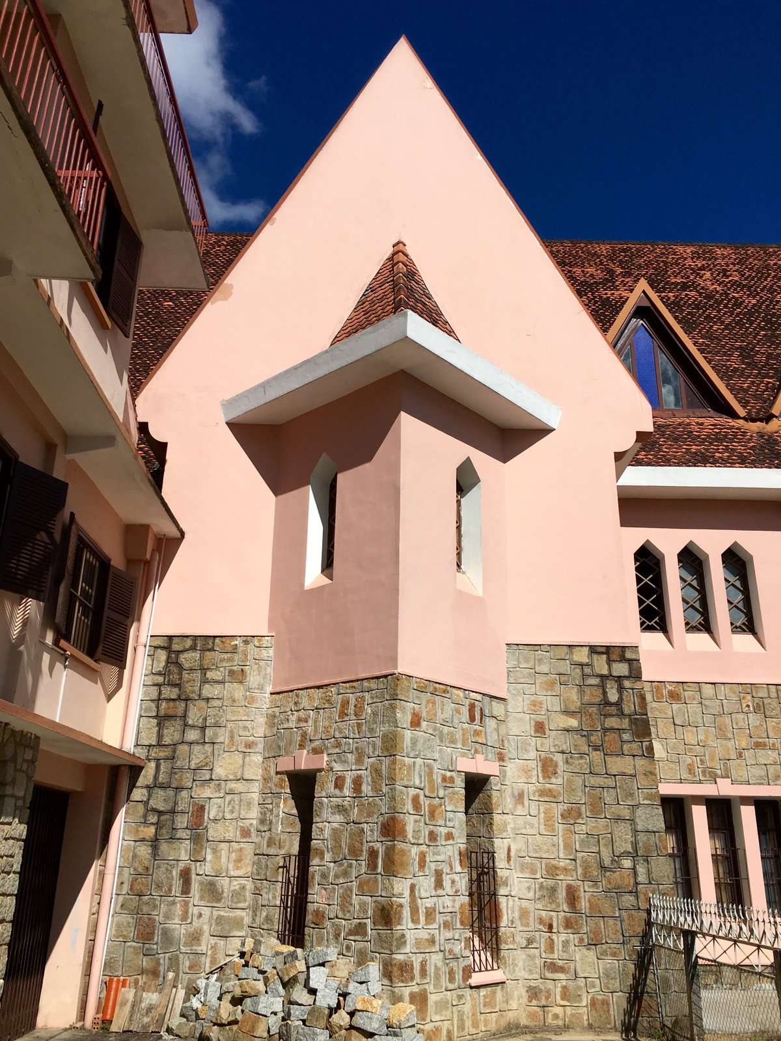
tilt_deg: +20.7
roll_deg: -1.1
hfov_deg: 48.2
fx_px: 872
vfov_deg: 61.7
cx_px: 390
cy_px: 520
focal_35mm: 29
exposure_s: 1/4274
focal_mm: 4.15
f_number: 2.2
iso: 25
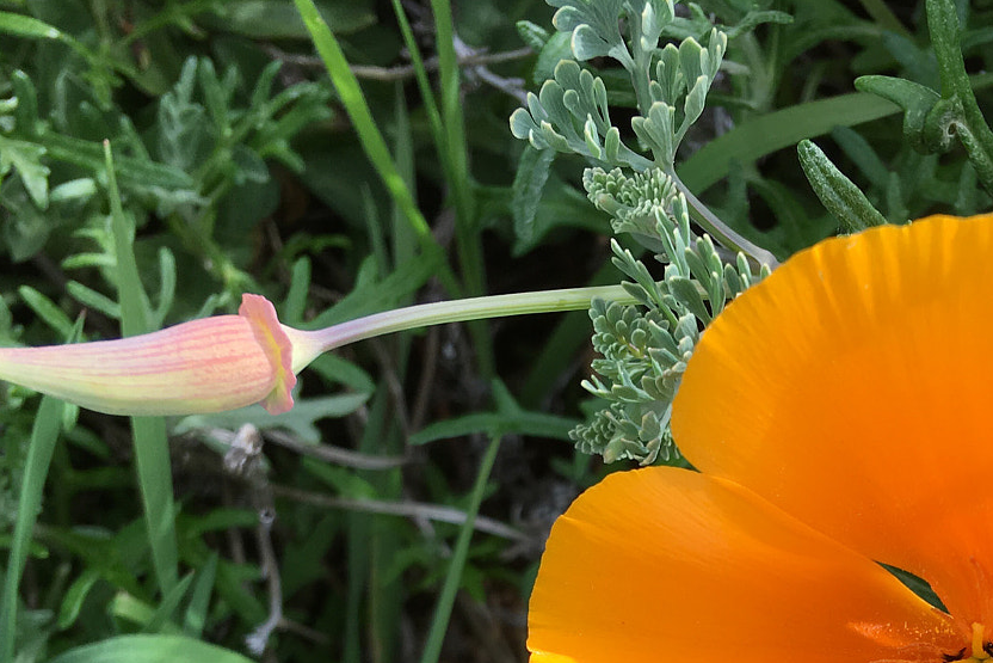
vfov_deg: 22.4
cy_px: 686
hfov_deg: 34.1
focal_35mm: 58
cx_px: 672
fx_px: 1600
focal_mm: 4.15
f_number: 2.2
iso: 25
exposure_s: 1/506
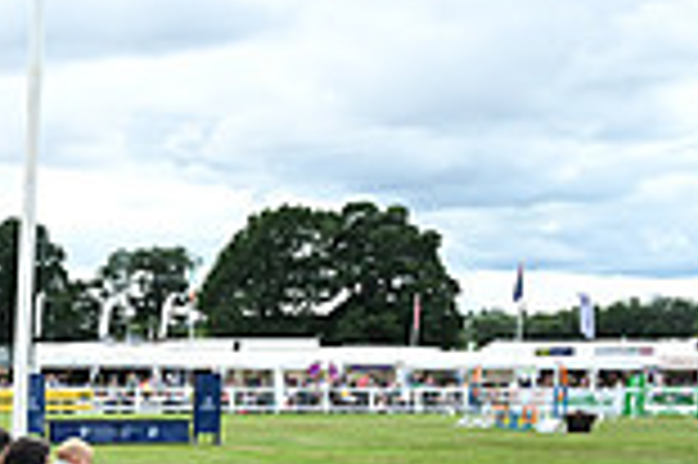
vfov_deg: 14.6
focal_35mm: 90
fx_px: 1743
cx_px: -558
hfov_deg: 18.0
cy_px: 588
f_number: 5
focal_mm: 24
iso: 720
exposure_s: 1/1250
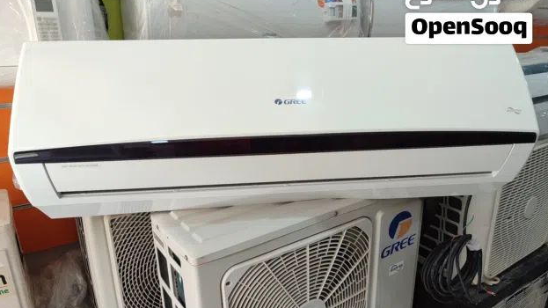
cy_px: 171
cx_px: 273
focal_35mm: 28
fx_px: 407
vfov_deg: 41.4
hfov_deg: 67.9
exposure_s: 1/100
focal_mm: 5.95
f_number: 1.89
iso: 272
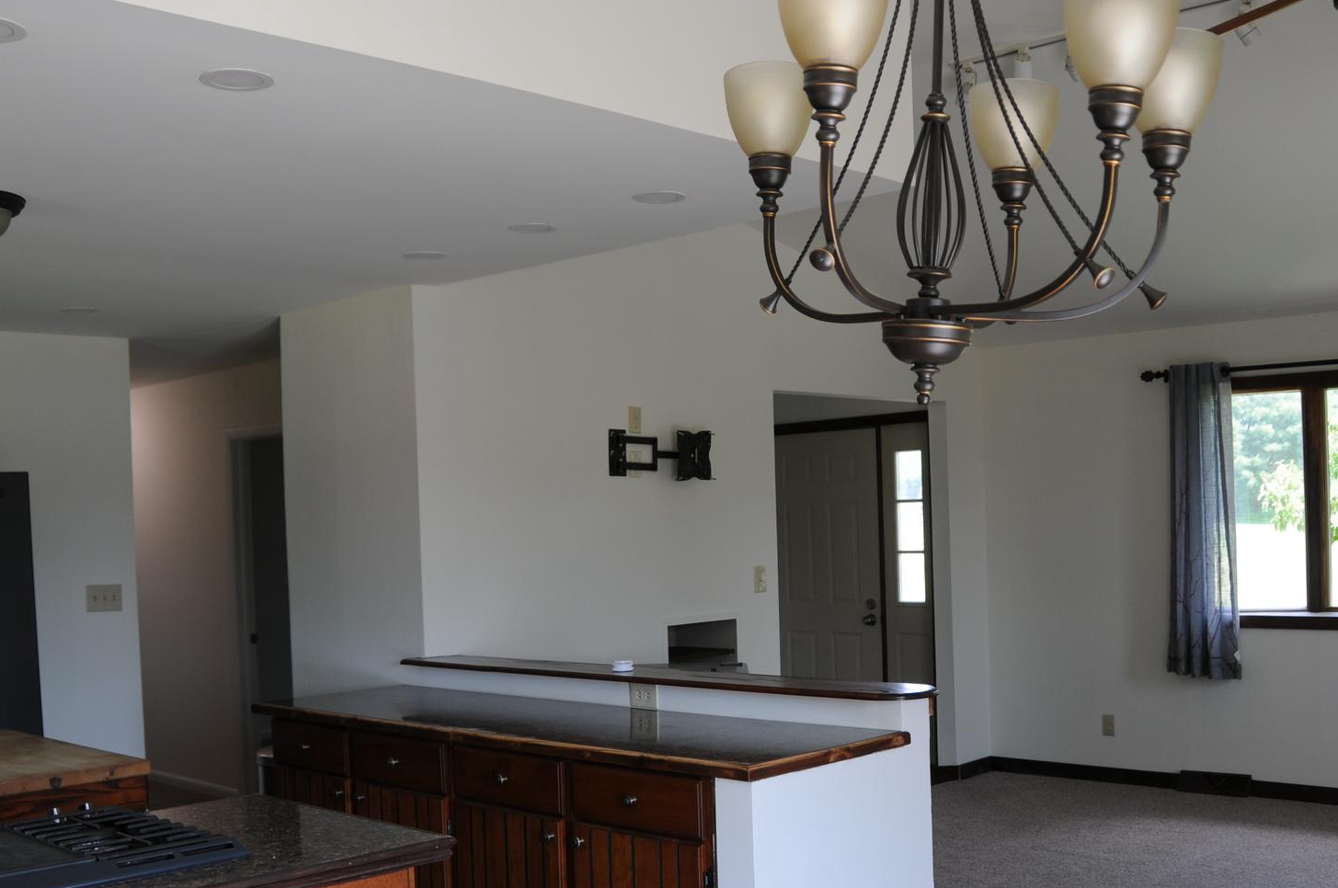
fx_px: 1410
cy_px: 519
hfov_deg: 50.7
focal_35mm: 38
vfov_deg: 34.9
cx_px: 731
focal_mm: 18
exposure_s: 1/100
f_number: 4
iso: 200
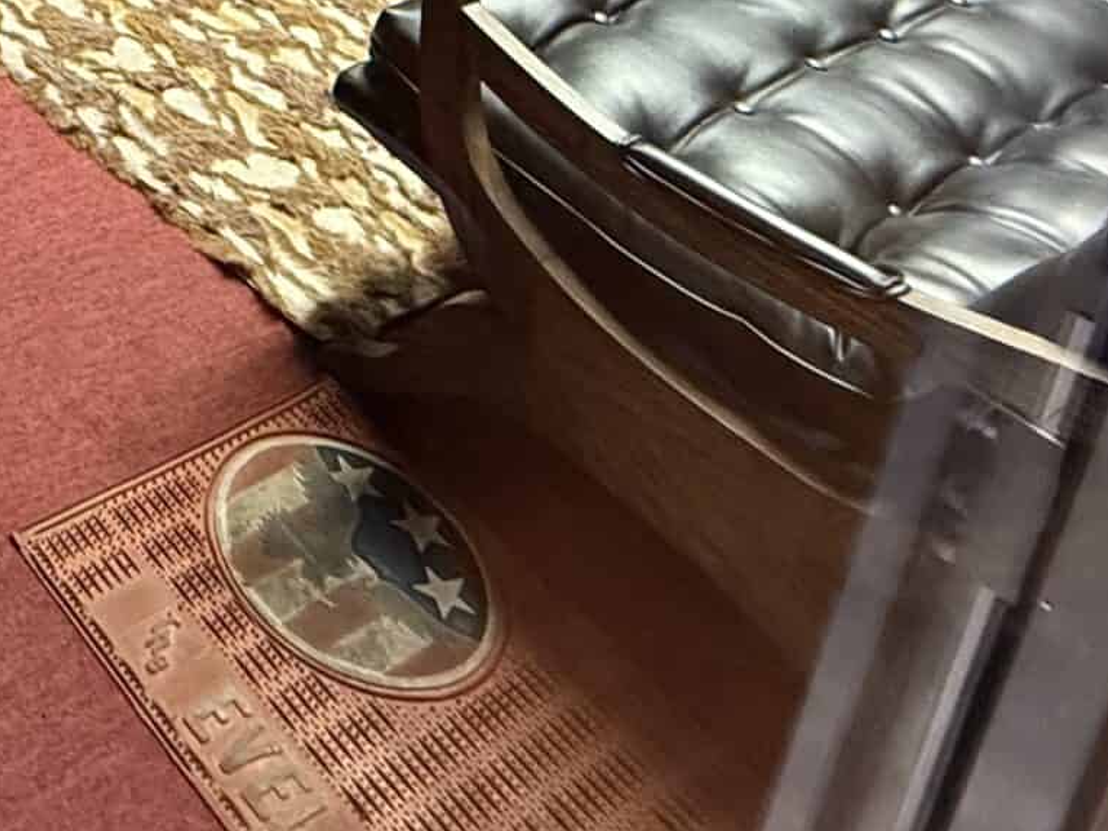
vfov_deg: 22.9
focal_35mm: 47
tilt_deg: -15.1
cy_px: -514
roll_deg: -4.6
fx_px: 1504
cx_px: -264
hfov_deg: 32.4
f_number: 2.2
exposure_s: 1/60
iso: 800
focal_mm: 2.22
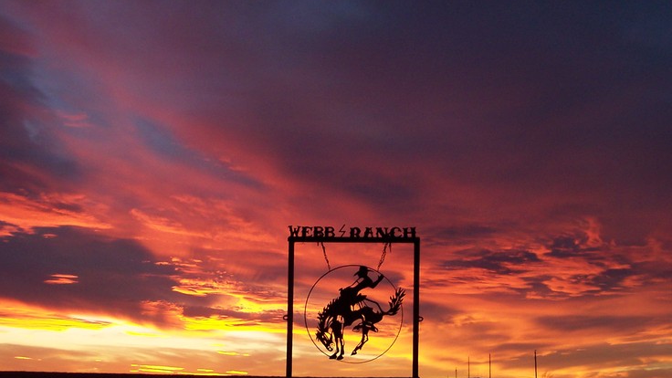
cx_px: 325
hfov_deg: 36.0
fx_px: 1033
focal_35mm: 58
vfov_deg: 20.7
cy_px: 220
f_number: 2.8
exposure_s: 1/90
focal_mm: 8
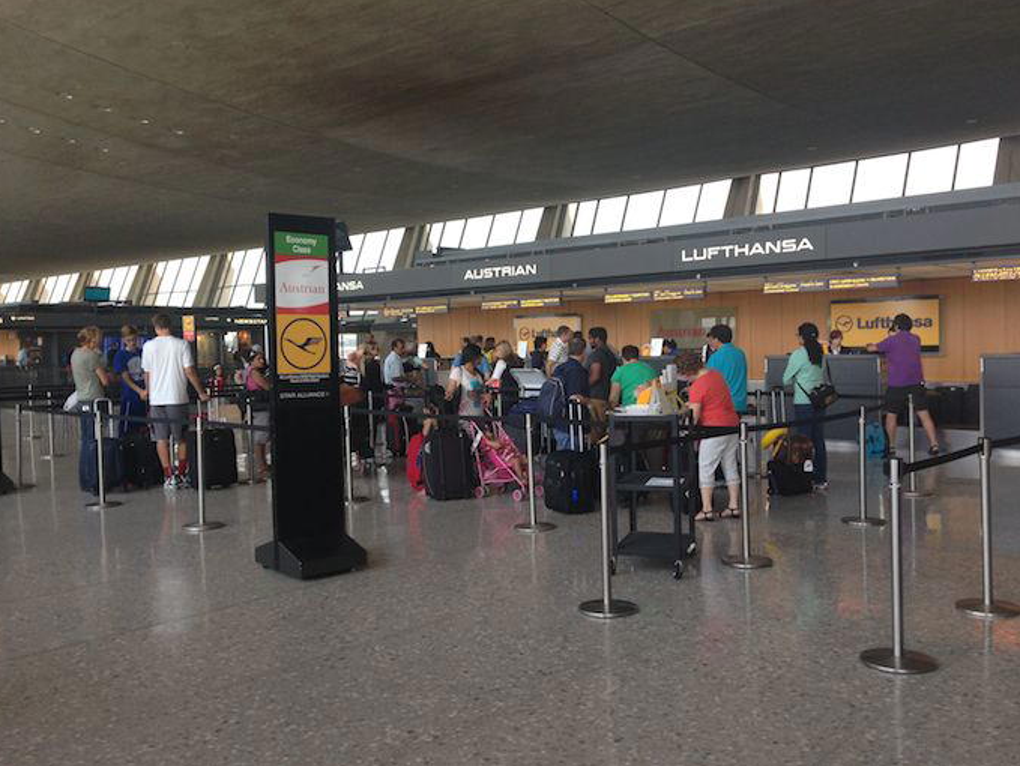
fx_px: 1002
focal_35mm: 34
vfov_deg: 41.8
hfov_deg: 53.9
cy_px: 376
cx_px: 515
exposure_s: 1/120
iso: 50
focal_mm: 4.12
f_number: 2.4
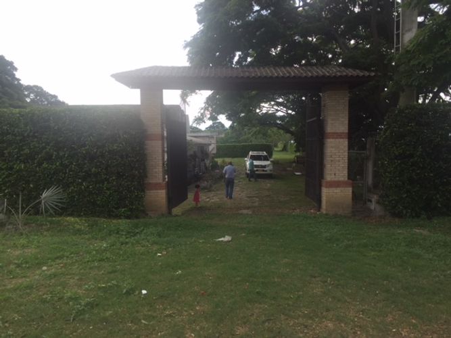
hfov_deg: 61.7
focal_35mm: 29
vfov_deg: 48.2
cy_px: 169
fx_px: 378
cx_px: 226
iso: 32
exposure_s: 1/879
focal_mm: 4.15
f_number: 2.2
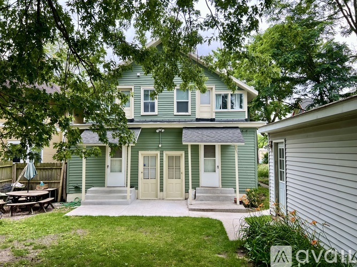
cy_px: 134
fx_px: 268
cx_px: 178
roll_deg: +0.4
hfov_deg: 67.3
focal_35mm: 26
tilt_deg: +3.2
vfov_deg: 53.0
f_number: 1.5
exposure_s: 1/758
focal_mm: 5.7
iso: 50
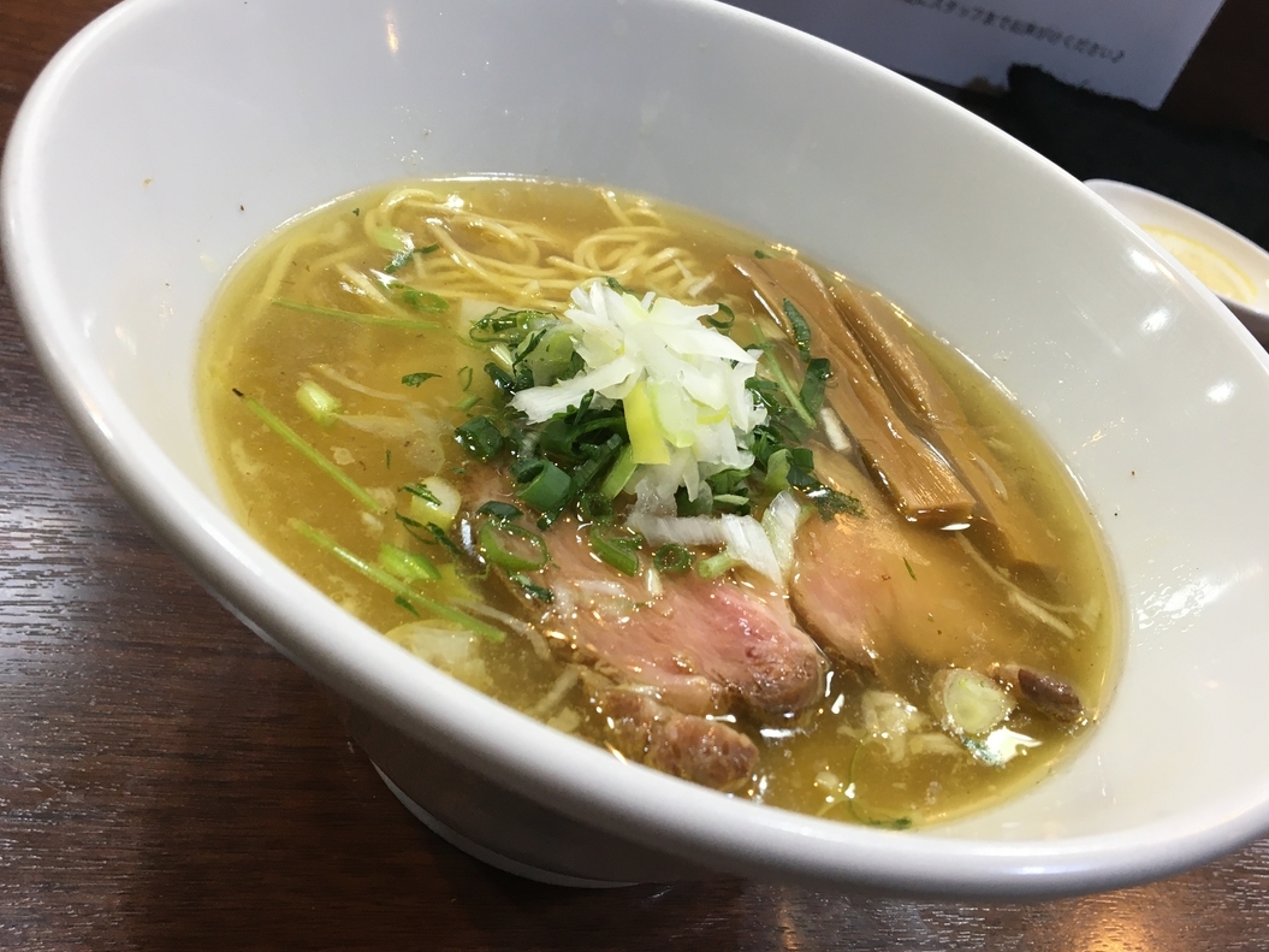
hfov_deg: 55.3
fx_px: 1210
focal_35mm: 33
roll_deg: -21.5
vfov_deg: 42.9
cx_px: 689
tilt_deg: -34.0
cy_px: 415
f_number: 2.2
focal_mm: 4.15
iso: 40
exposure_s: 1/33
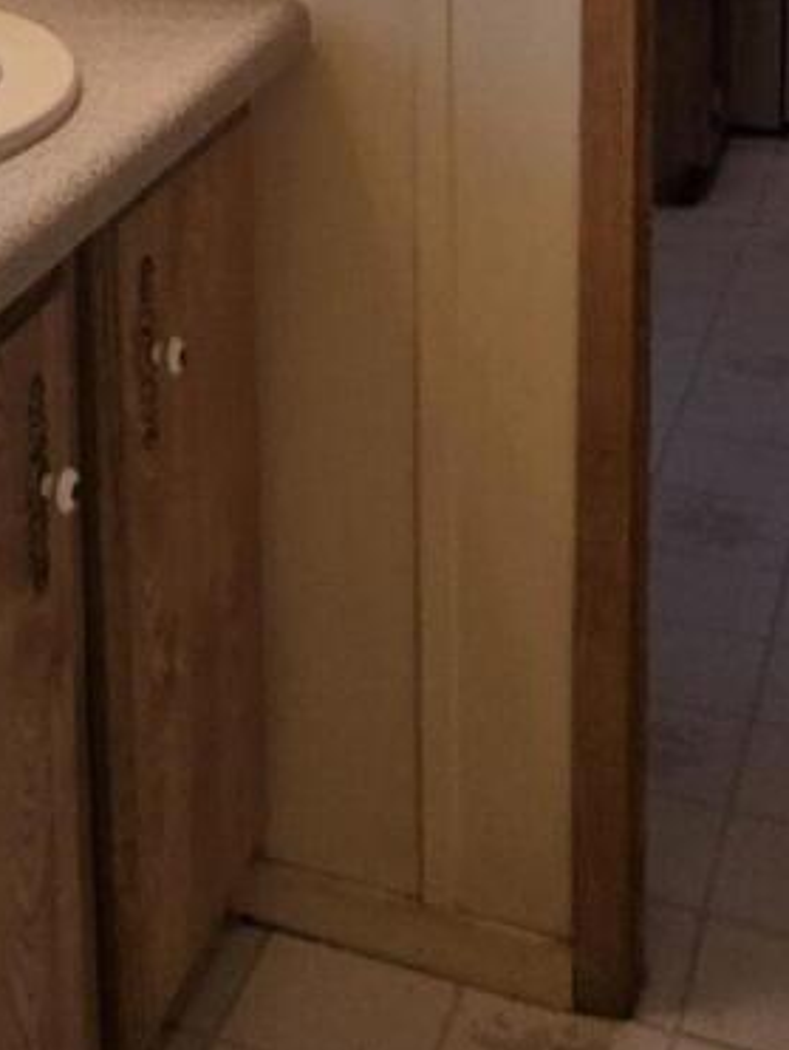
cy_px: -207
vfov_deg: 25.0
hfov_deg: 19.4
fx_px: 2124
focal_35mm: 70
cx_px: -249
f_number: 1.9
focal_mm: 2.2
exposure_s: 1/120
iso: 100
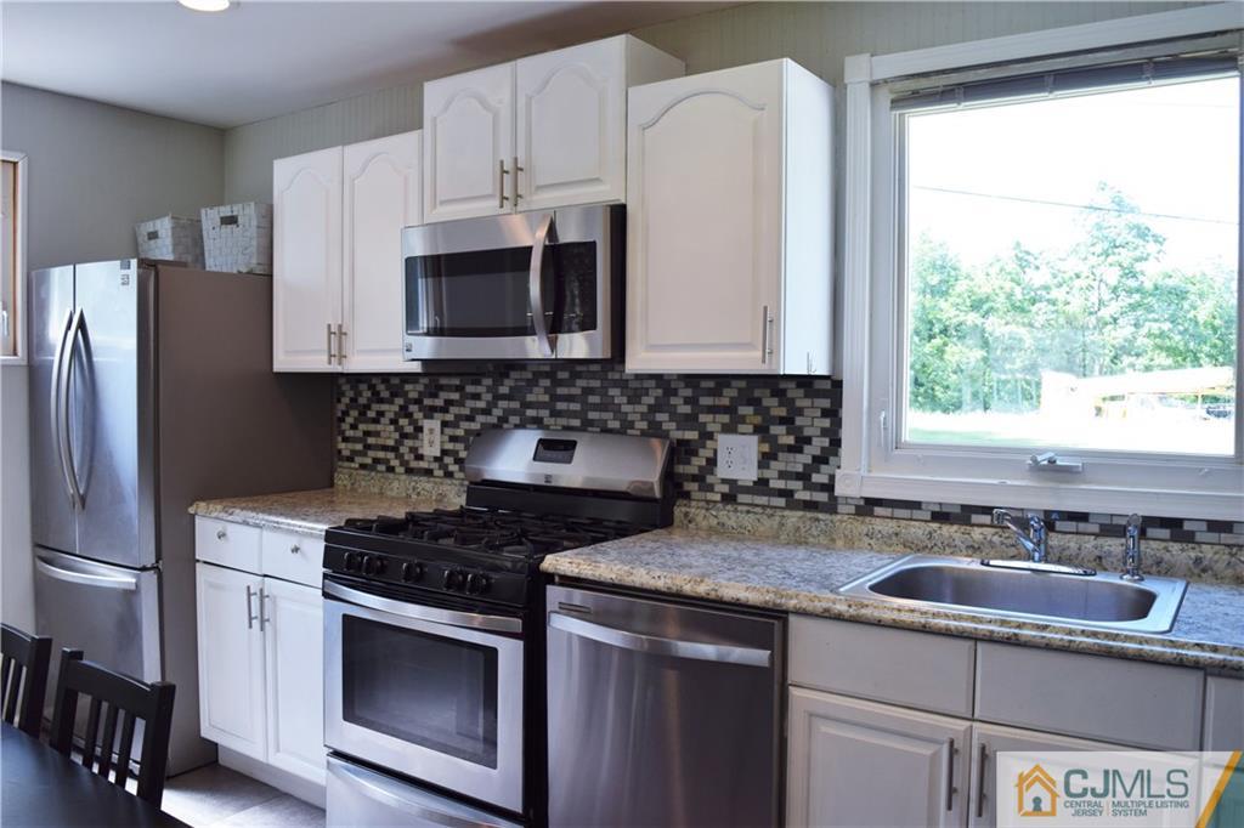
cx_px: 622
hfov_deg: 67.4
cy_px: 414
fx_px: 933
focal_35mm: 27
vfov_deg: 47.9
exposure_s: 1/160
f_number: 6.3
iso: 400
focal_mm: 18
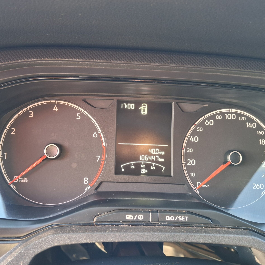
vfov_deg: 54.0
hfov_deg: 53.9
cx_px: 118
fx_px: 260
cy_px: 132
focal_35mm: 30
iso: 200
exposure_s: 1/33
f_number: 1.8
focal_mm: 4.69
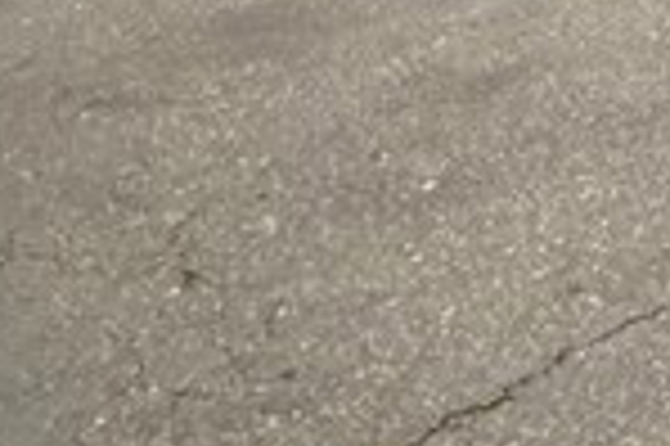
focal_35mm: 103
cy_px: -759
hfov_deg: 13.8
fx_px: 1915
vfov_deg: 10.5
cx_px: 1628
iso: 100
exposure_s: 1/40
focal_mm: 10
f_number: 22
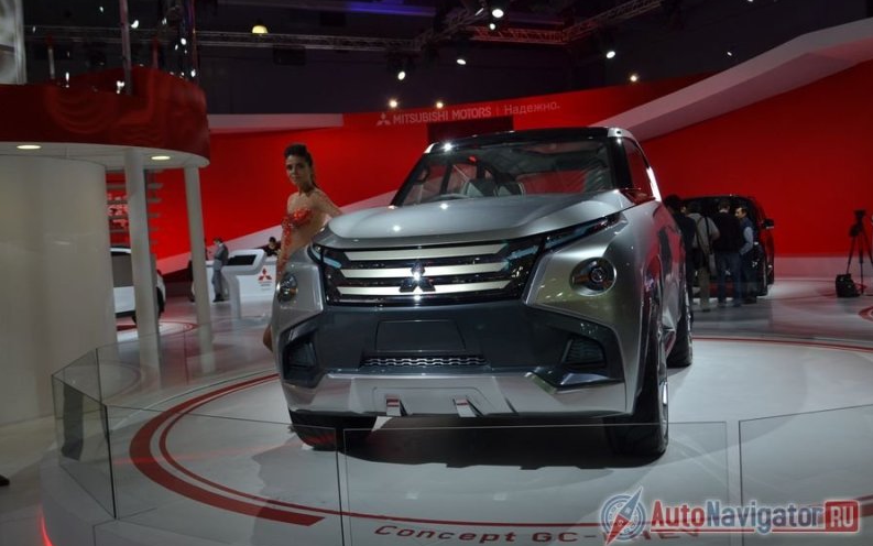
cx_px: 439
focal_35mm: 37
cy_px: 265
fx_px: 880
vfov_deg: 34.5
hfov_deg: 52.7
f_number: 5.6
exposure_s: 1/125
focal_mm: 24
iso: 280
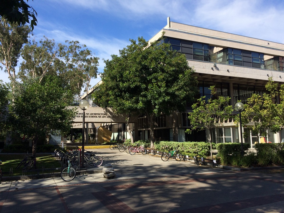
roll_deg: +1.7
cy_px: 106
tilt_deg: +6.8
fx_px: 238
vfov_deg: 48.2
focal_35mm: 29
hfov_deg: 61.7
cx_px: 142
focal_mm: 4.15
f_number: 2.2
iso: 32
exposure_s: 1/1709
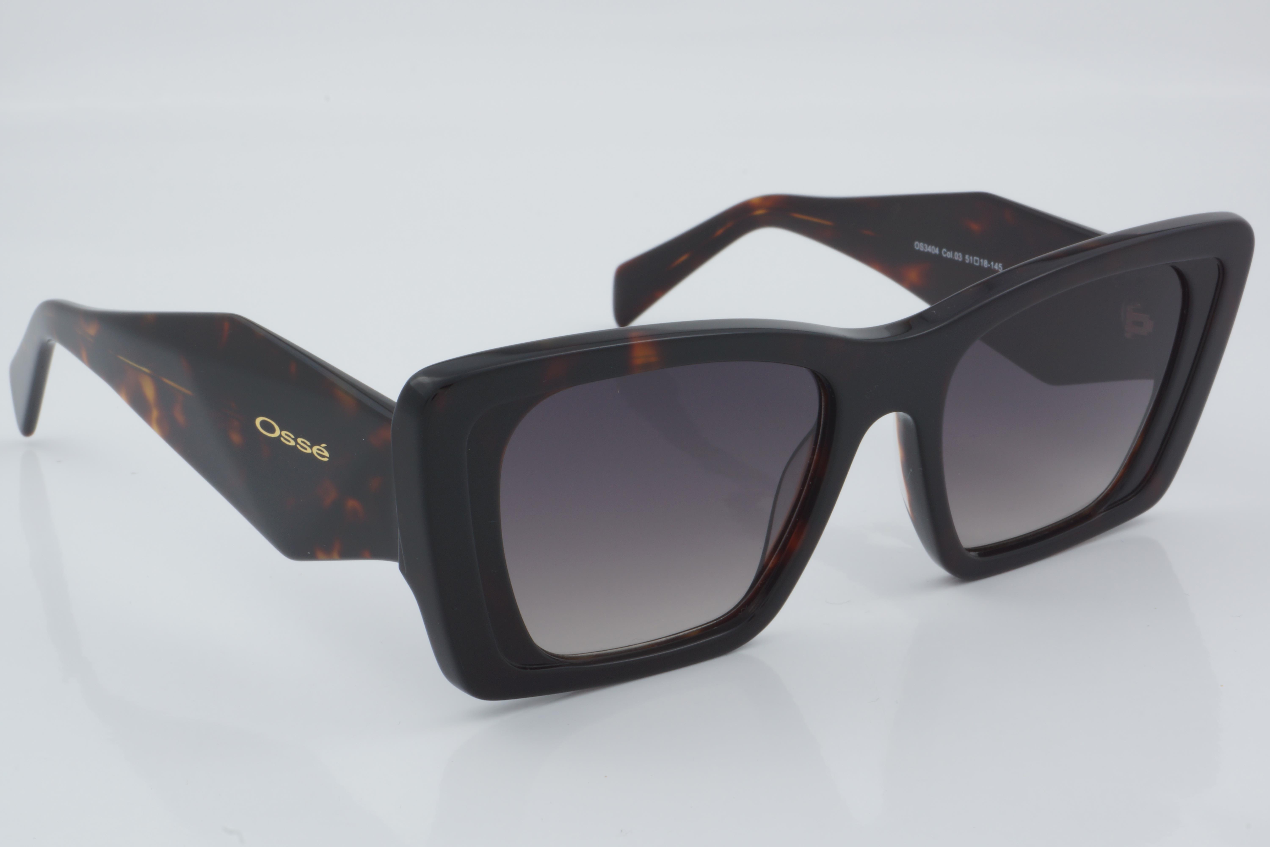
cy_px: 424
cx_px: 635
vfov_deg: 20.2
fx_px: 2381
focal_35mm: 68
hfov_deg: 29.9
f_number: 32
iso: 100
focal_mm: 45
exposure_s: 1/4
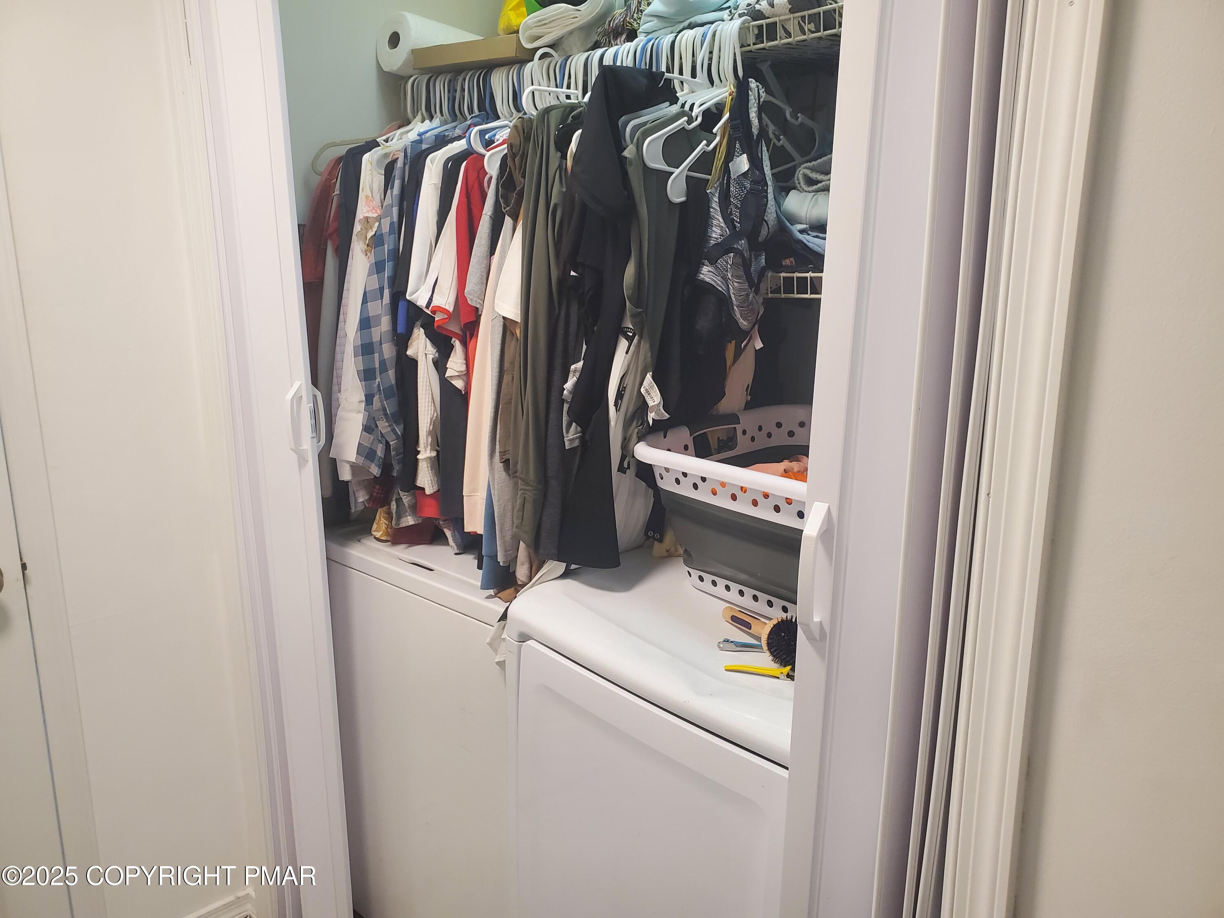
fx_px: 919
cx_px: 612
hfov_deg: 67.3
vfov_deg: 53.1
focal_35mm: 26
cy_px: 459
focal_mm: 4.3
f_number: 2.4
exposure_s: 1/60
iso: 200
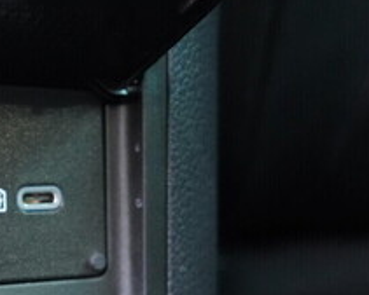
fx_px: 961
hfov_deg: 20.4
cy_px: 188
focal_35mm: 88
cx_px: -63
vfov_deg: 17.4
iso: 3200
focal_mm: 24
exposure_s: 1/40
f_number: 2.8
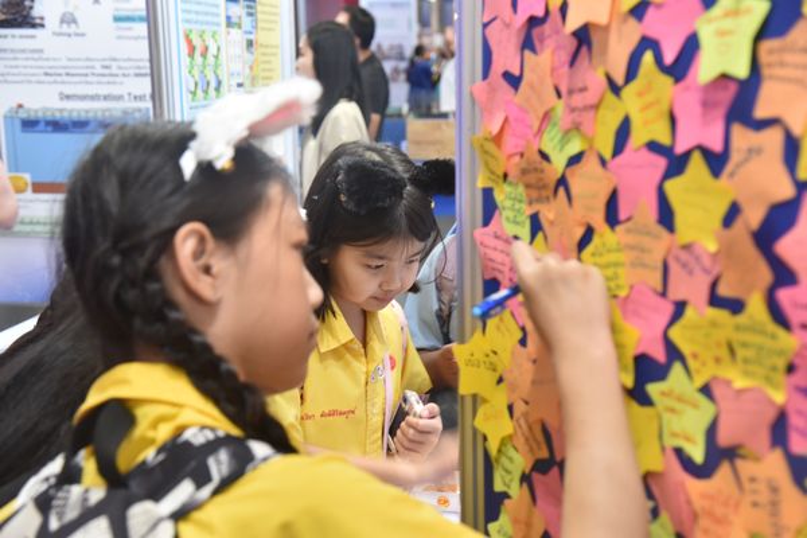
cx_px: 404
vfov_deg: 24.6
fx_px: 1233
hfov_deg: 36.2
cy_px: 269
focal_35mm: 55
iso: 1600
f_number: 4
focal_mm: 55
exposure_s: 1/30
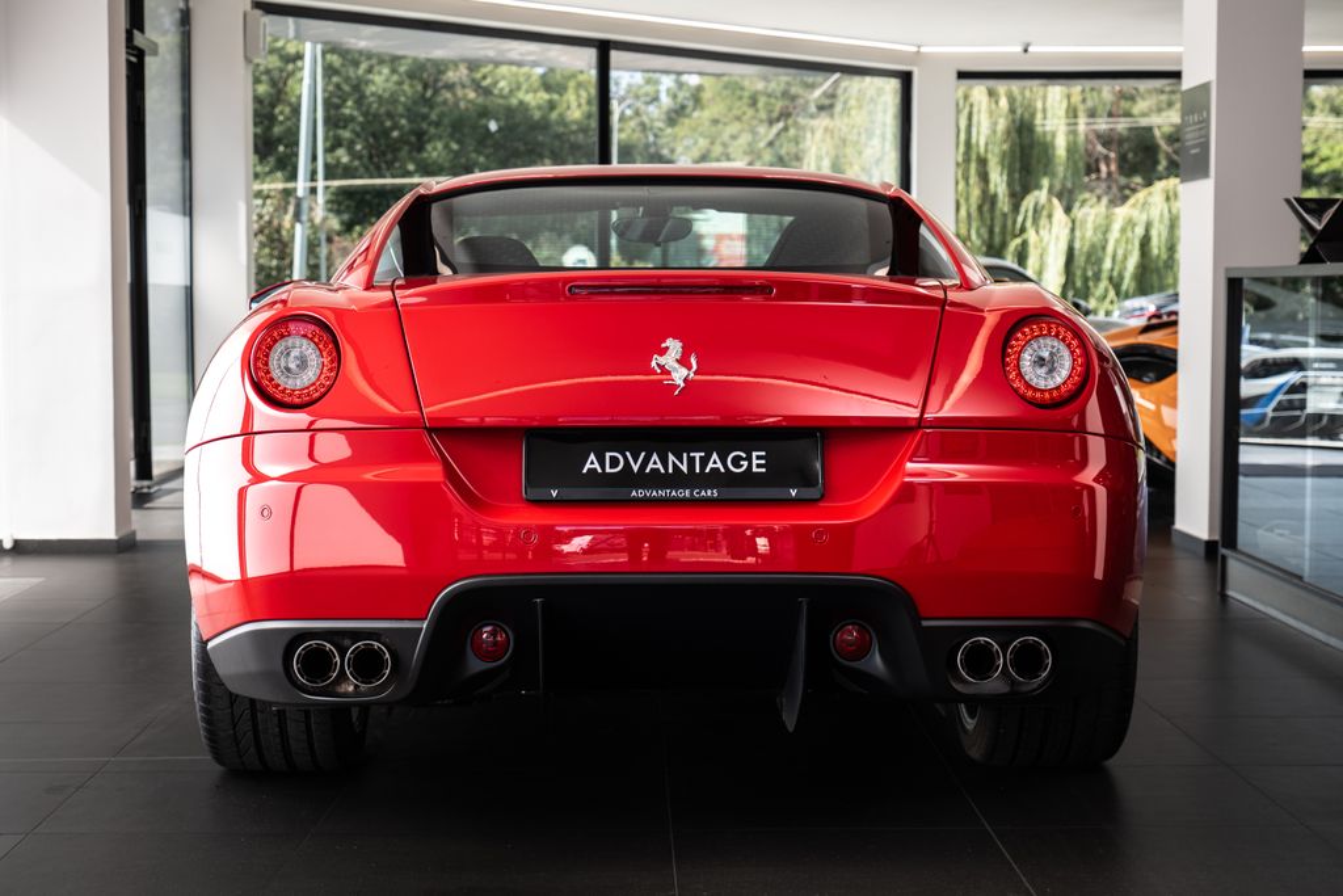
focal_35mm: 66
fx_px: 2468
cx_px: 670
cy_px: 457
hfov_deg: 30.4
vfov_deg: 20.6
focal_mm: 60
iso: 125
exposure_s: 1/50
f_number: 5.6
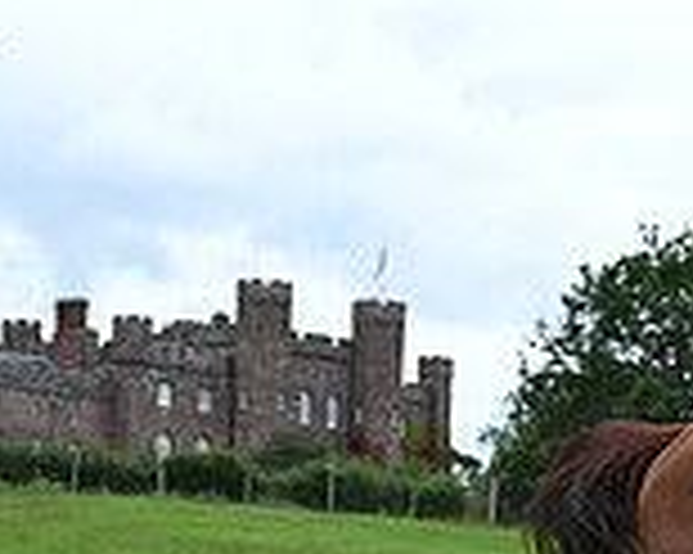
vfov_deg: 8.7
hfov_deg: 10.3
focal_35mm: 177
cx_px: 1220
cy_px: 574
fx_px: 3628
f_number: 5.6
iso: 900
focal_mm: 50
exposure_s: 1/1250
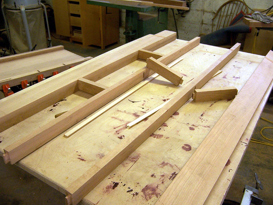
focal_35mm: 33
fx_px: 260
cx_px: 136
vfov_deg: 42.9
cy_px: 102
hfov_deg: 55.4
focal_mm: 5.5
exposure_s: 1/30
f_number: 3.4
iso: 100
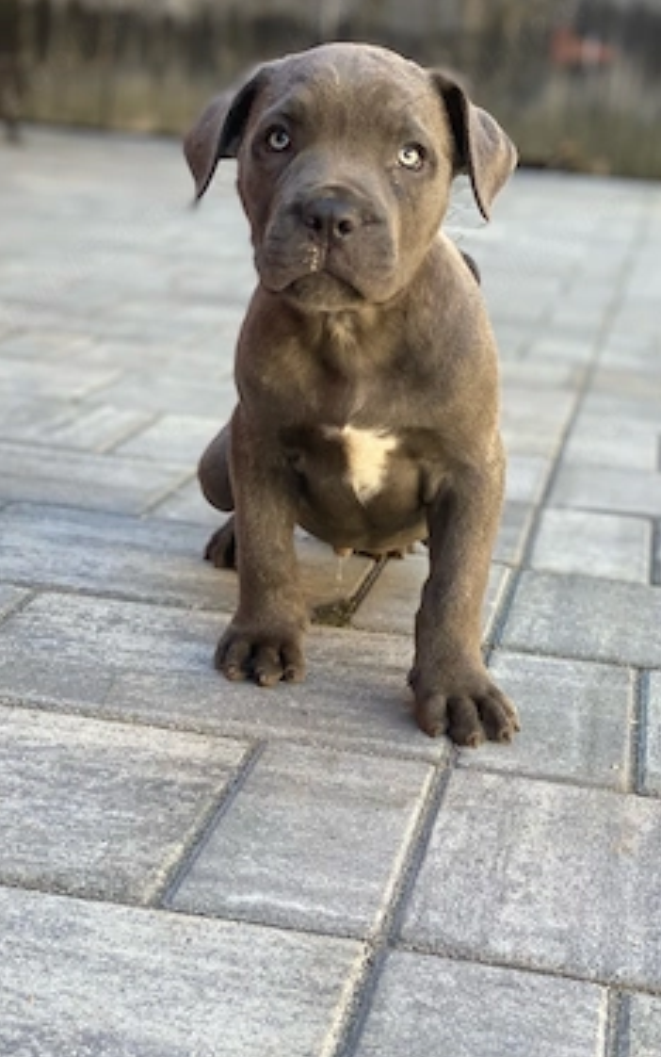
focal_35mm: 59
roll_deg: -4.6
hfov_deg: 22.0
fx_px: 1699
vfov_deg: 34.5
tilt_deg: -11.0
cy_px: 514
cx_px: 367
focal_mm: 6
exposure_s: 1/122
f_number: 2
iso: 25
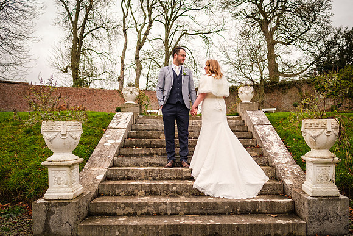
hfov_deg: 67.4
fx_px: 264
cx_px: 198
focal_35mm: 27
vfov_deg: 48.0
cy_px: 132
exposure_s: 1/200
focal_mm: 16
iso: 400
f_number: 2.2
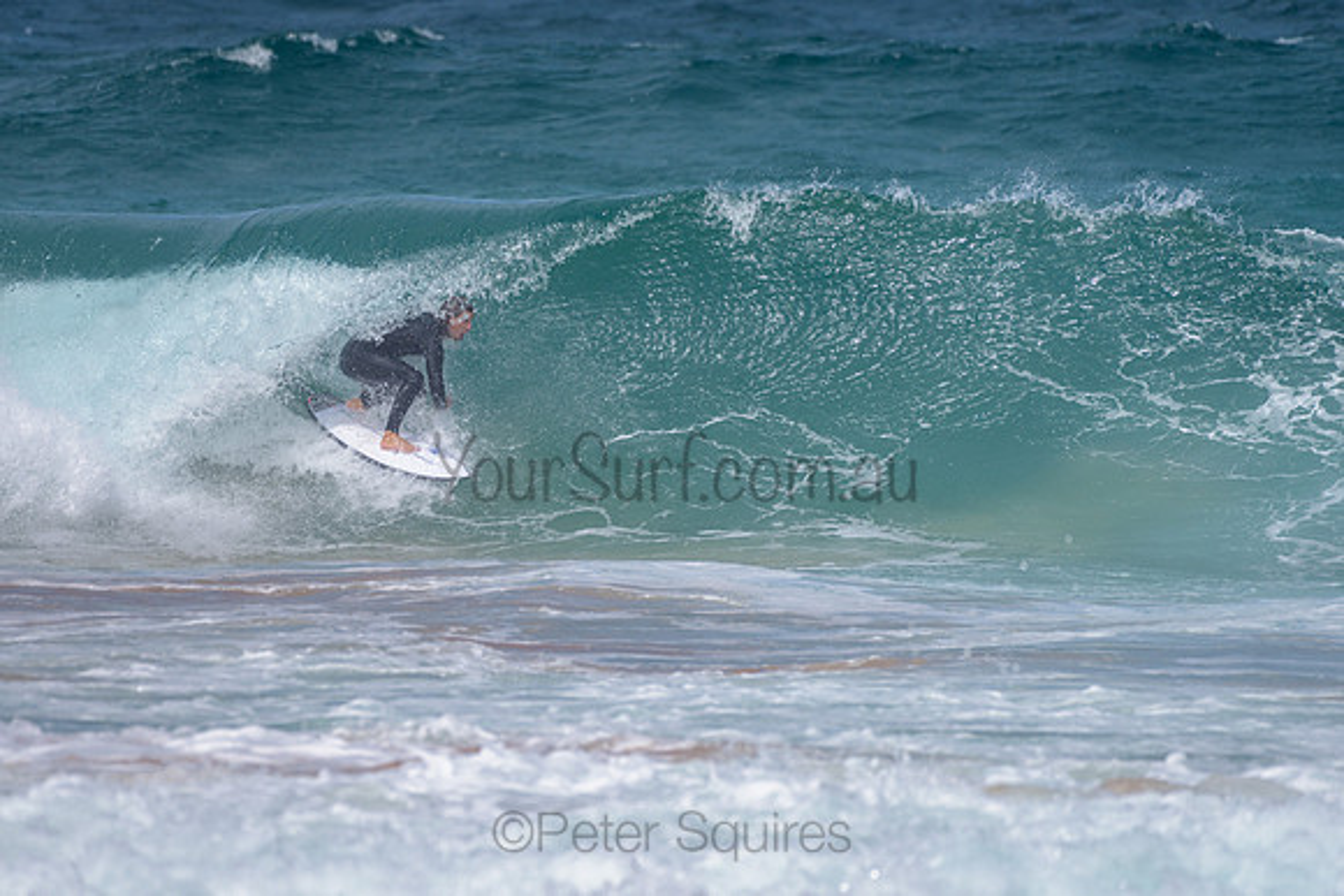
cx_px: 550
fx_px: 22903
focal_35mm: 613
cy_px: 384
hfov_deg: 3.4
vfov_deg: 2.2
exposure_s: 1/2000
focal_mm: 500
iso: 100
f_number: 5.6
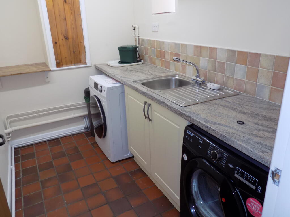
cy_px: 108
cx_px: 145
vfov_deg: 51.4
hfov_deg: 65.3
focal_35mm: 27
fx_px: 226
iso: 250
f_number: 3.2
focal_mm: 4.8
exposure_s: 1/30
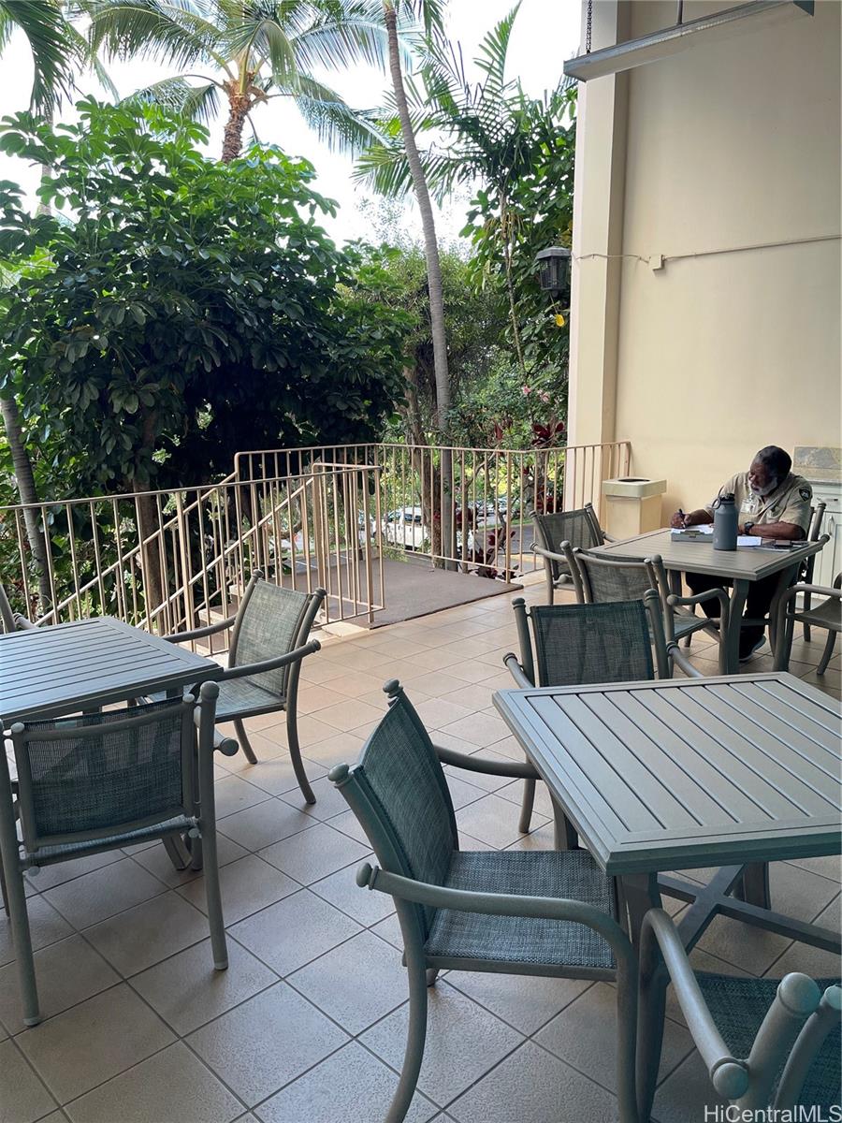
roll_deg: +0.4
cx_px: 421
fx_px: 843
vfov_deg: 67.3
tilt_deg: -12.1
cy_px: 562
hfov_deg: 53.1
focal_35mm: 26
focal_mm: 5.1
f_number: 1.6
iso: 125
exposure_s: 1/121
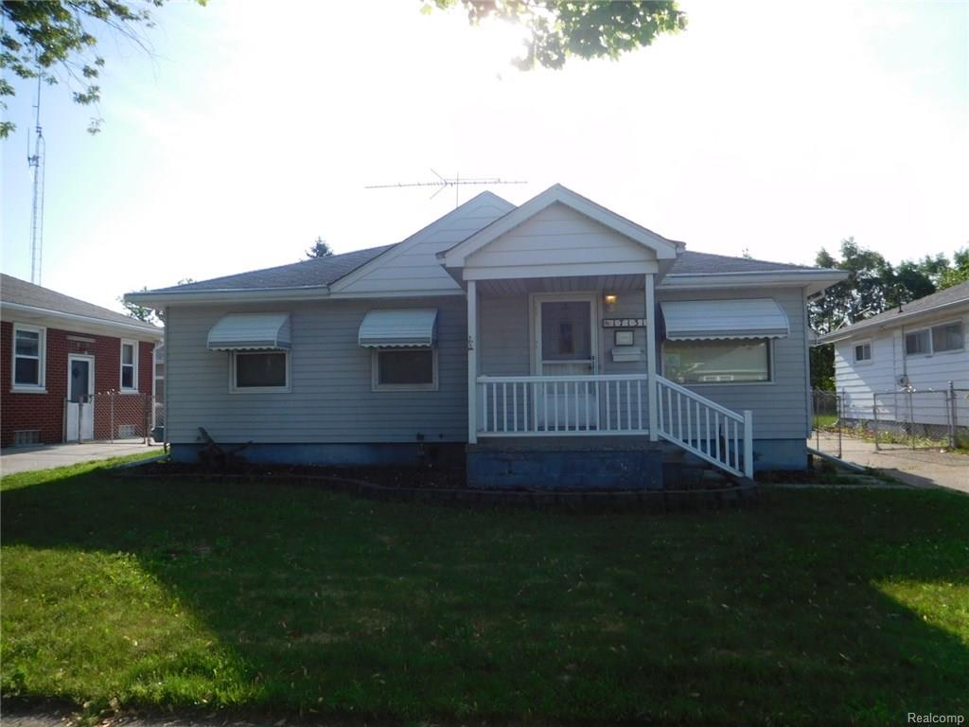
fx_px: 700
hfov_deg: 69.4
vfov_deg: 54.9
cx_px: 484
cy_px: 364
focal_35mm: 25
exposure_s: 1/800
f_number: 3.4
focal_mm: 4.5
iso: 125
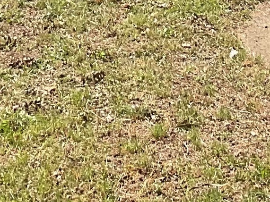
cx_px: 146
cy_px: -236
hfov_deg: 12.7
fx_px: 1217
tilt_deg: -1.4
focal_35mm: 156
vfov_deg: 8.8
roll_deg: -0.4
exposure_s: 1/816
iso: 16
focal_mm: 3
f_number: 1.8
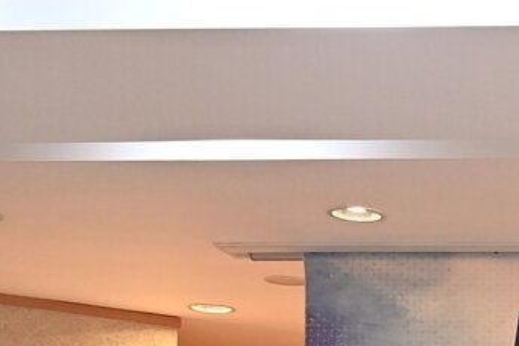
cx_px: 1012
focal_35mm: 127
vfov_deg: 10.1
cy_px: 665
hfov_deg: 13.9
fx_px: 1831
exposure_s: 1/60
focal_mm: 21
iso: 1250
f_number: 5
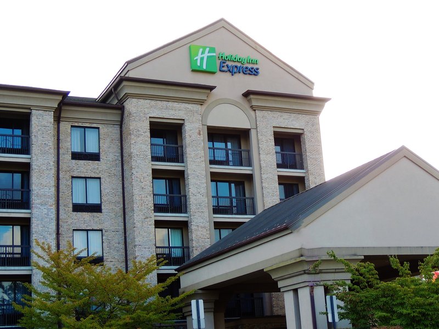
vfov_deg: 26.6
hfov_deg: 34.9
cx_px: 220
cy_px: 164
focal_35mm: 55
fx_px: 698
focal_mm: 9.8
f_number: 3.7
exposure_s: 1/125
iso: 100
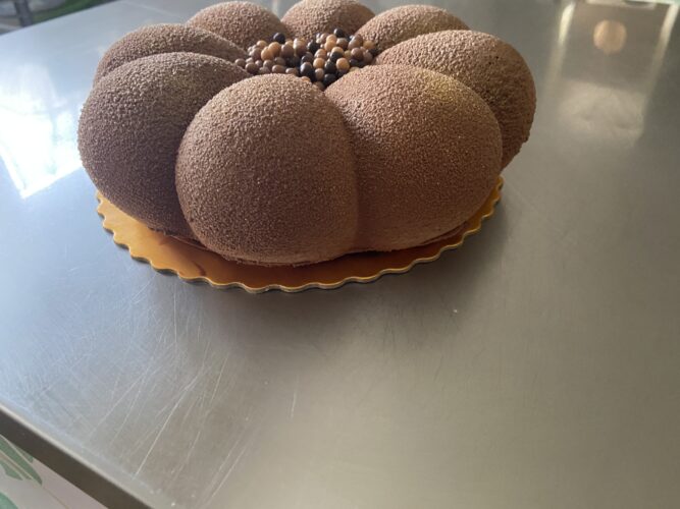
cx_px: 340
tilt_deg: -38.4
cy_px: 254
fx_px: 511
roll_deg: +1.0
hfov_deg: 67.3
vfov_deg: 53.0
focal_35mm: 26
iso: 400
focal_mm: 4.25
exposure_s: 1/60
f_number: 1.8
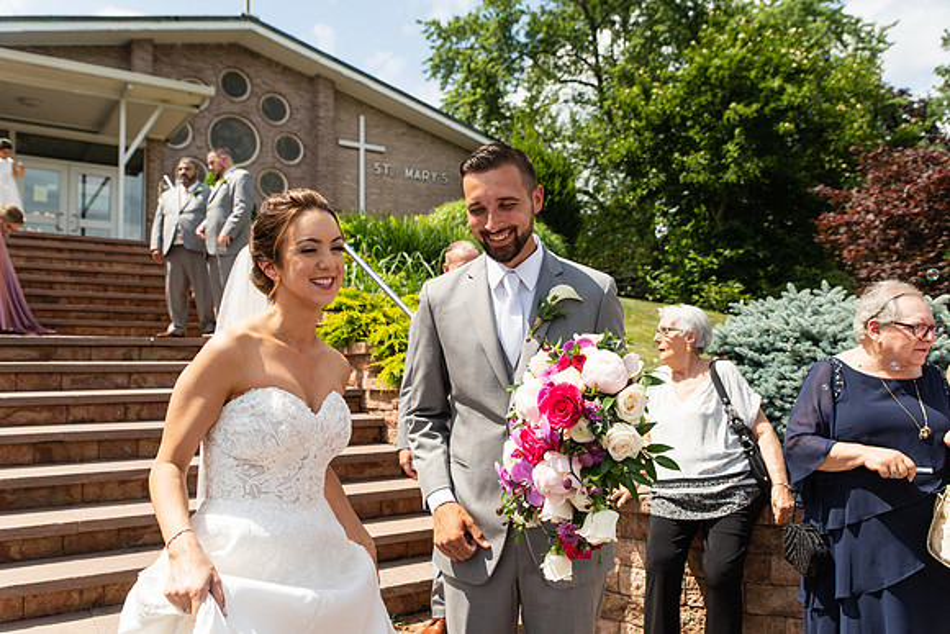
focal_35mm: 31
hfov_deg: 60.3
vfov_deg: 42.3
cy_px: 317
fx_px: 818
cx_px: 475
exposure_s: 1/800
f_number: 4
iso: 125
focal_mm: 31
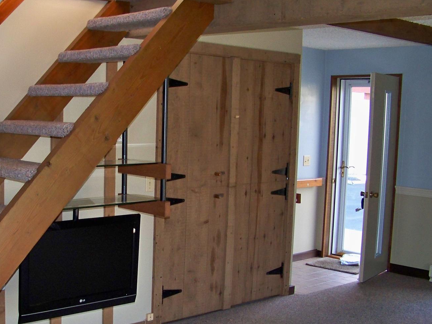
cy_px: 208
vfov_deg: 27.9
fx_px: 649
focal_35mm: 52
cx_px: 132
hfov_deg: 36.3
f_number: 2.8
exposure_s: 1/30
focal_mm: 5.85
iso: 200
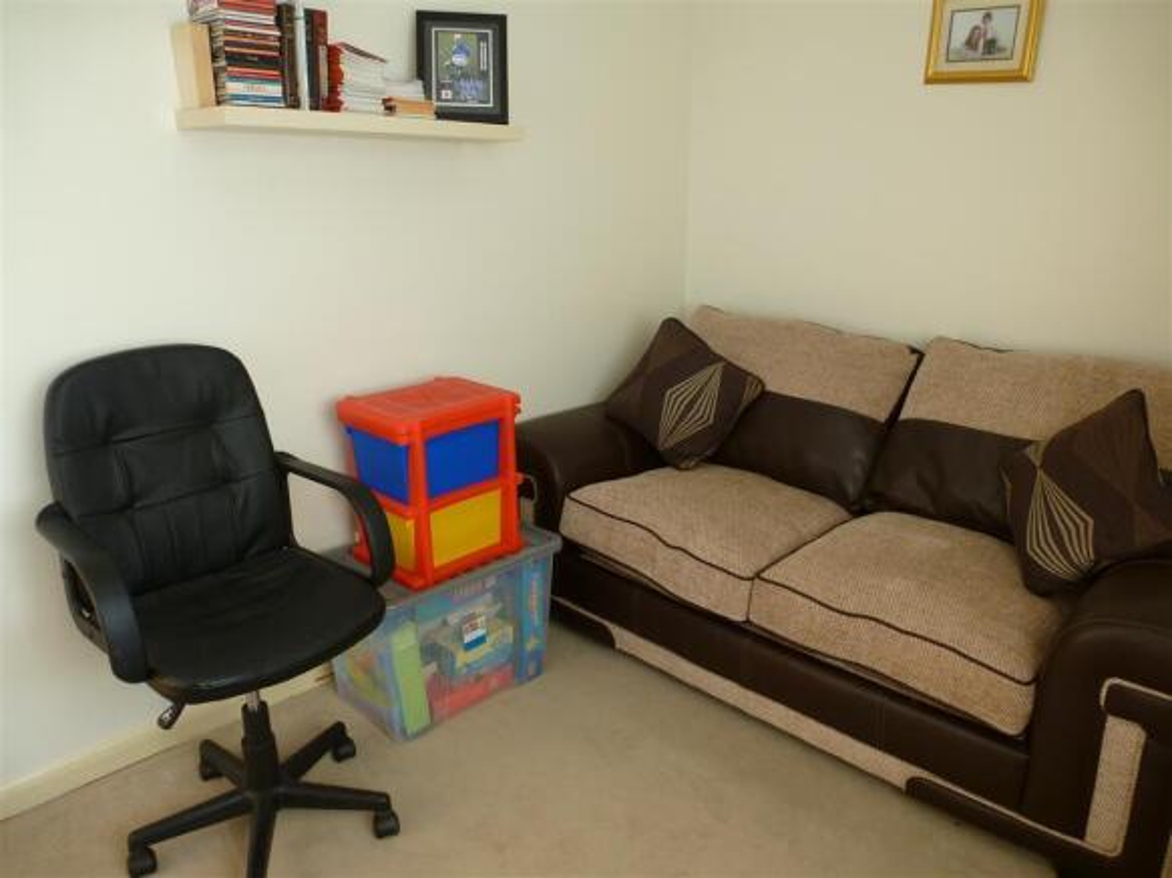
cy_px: 439
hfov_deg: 71.6
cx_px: 586
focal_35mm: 24
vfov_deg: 56.8
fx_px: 812
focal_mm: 4.3
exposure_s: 1/60
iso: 160
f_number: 3.3
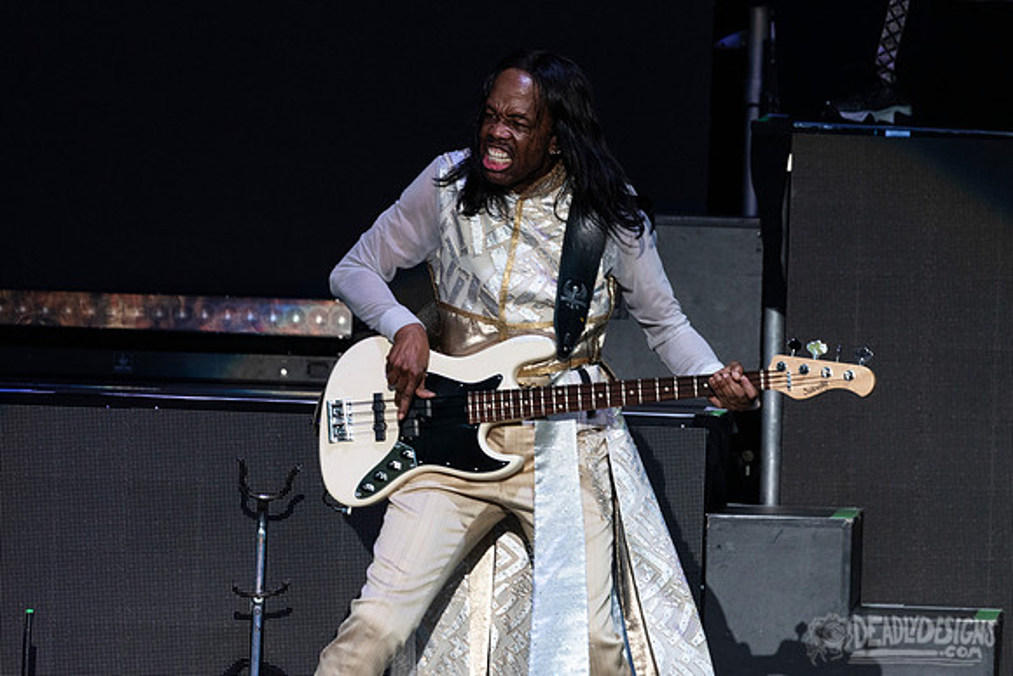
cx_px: 569
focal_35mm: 776
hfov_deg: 2.7
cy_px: 239
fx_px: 21849
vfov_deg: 1.8
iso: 1000
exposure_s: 1/500
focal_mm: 600
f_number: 6.3
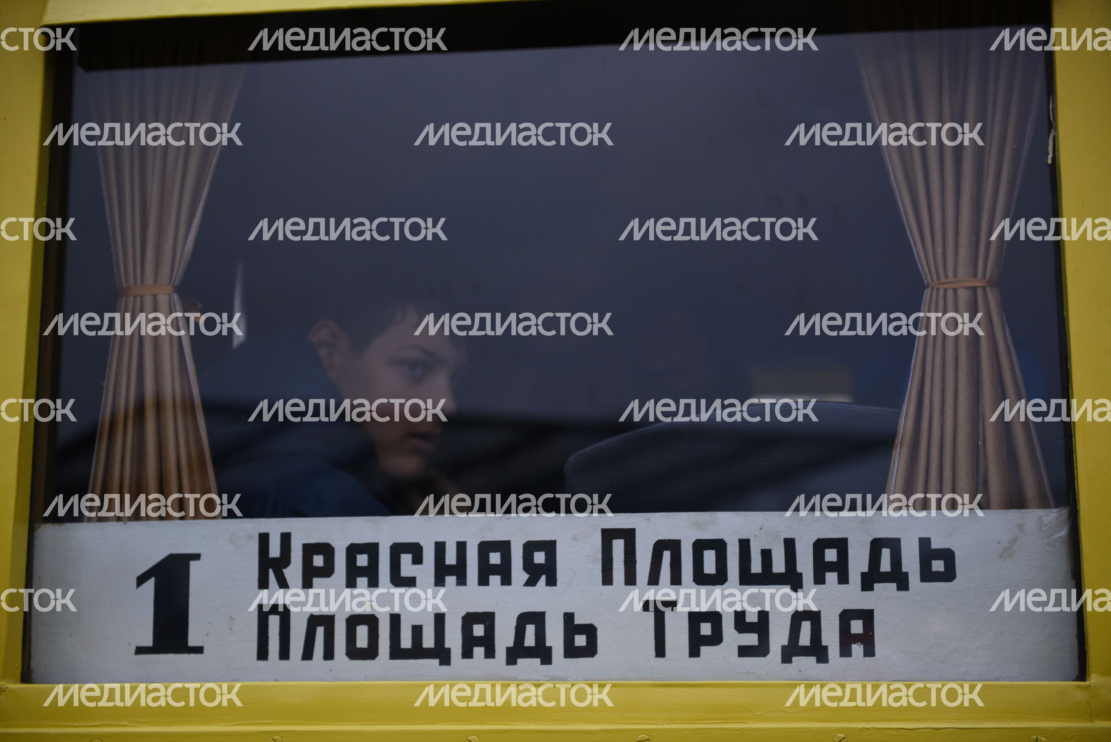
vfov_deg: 19.5
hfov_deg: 28.8
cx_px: 556
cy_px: 371
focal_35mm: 70
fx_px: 2161
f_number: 2.8
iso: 500
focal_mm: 70
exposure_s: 1/800
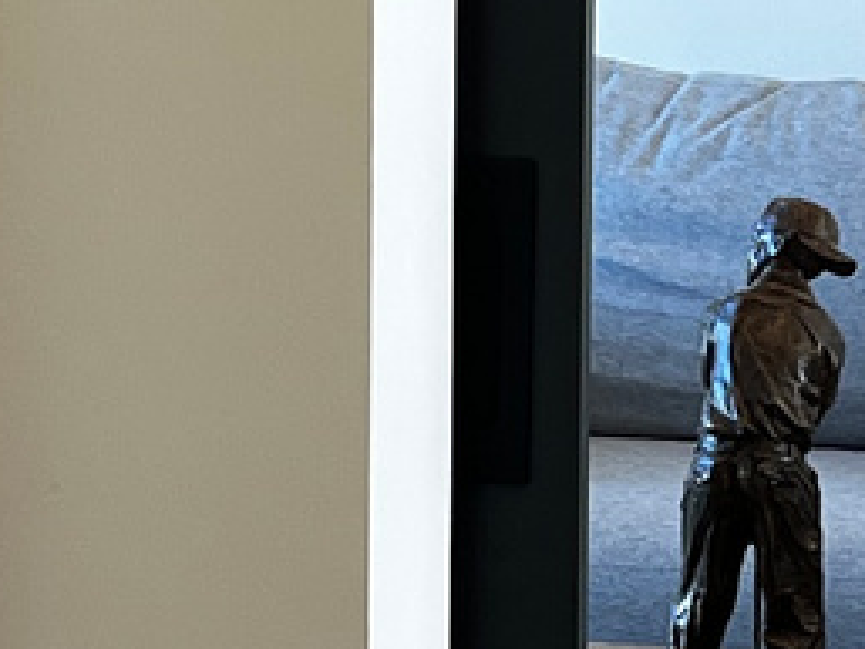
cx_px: 414
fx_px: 5175
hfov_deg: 9.6
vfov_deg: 7.2
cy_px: 592
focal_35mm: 207
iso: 50
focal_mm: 5.1
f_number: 1.6
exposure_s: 1/120
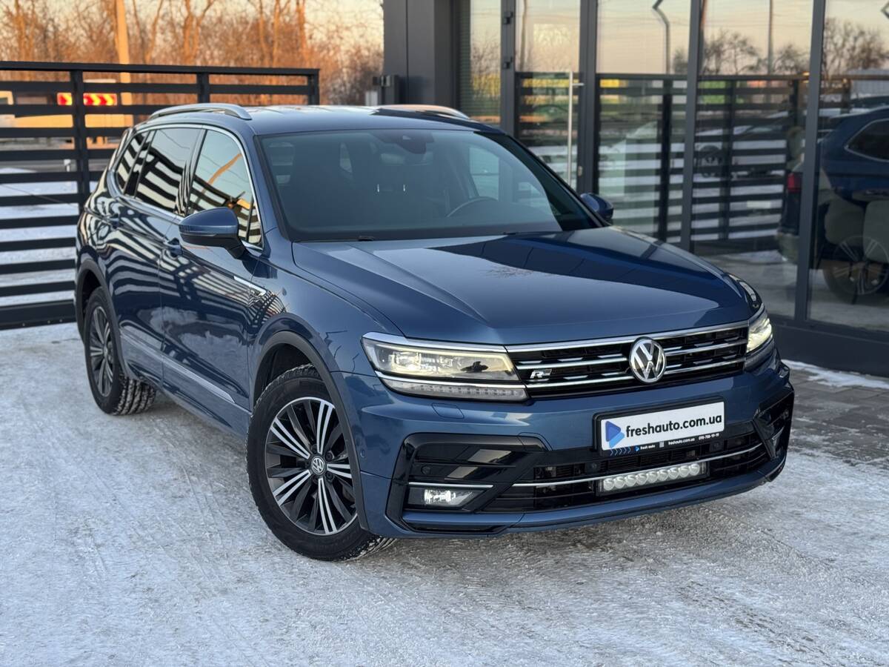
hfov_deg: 39.7
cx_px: 444
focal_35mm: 48
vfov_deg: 30.3
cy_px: 334
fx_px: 1233
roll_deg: +0.0
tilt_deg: -10.6
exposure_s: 1/379
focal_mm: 6.76
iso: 100
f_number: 1.78
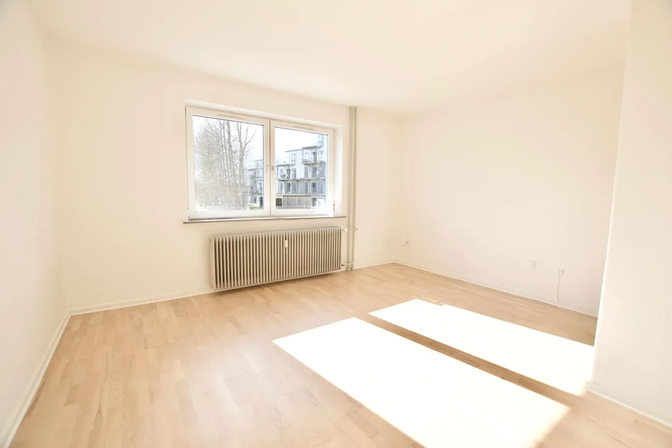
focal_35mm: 15
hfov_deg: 100.4
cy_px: 224
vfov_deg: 77.3
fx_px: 280
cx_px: 336
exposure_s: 1/160
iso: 100
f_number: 5.6
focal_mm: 10
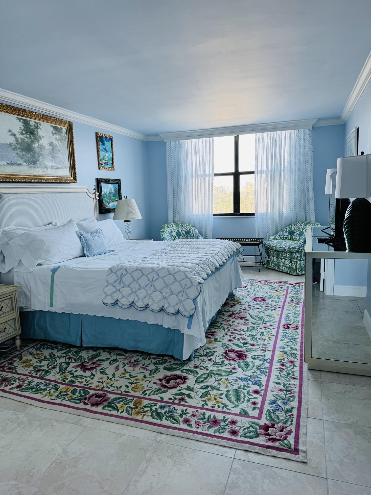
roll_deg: +2.3
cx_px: 186
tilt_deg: -8.9
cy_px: 248
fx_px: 343
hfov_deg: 56.8
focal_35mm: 24
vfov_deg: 71.6
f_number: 1.78
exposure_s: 1/121
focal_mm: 6.76
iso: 100
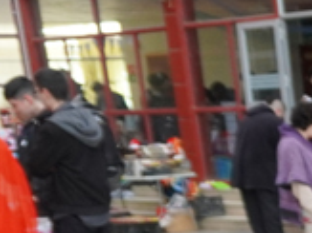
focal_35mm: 142
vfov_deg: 9.6
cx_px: 729
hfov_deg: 11.6
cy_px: 494
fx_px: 1279
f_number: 4
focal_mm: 16
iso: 800
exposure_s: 1/160
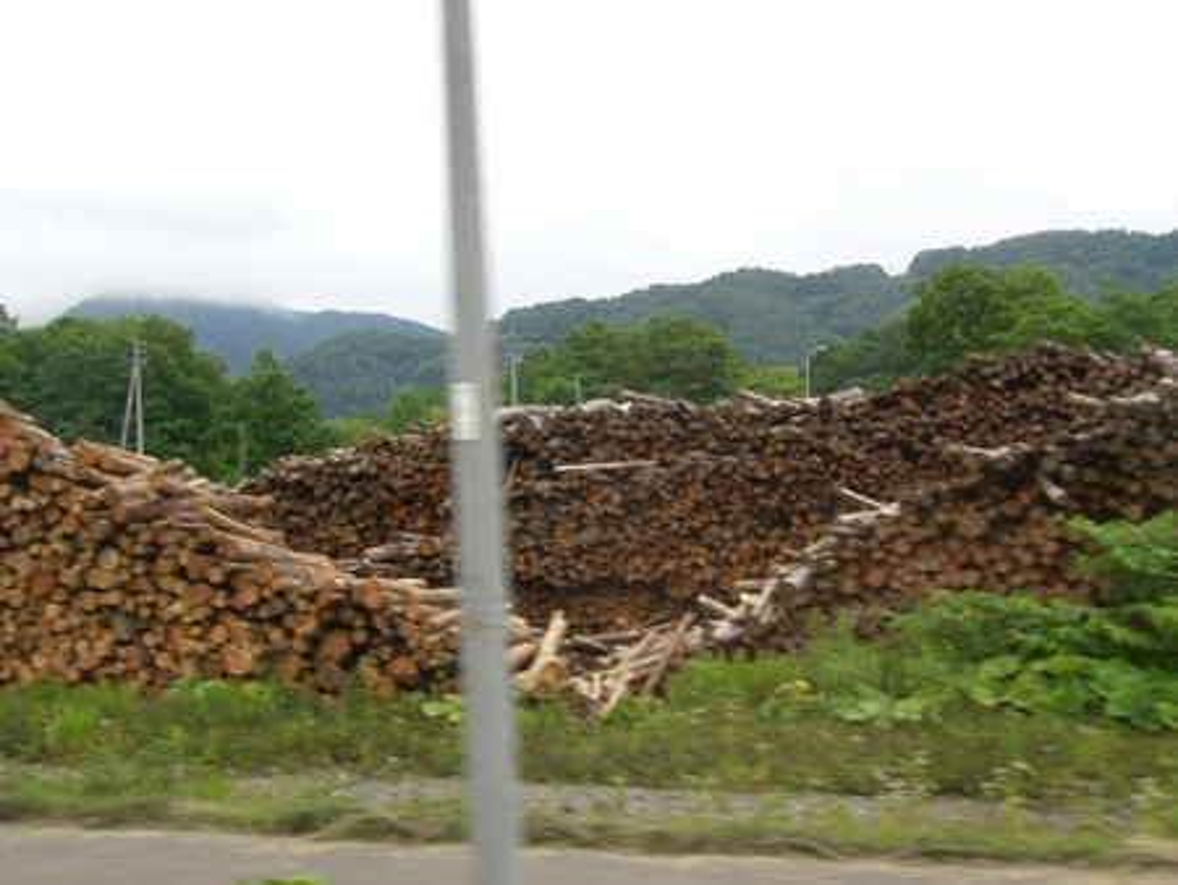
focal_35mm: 55
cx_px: 589
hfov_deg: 34.9
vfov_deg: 26.6
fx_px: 1873
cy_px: 442
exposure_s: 1/200
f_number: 3.3
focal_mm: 9
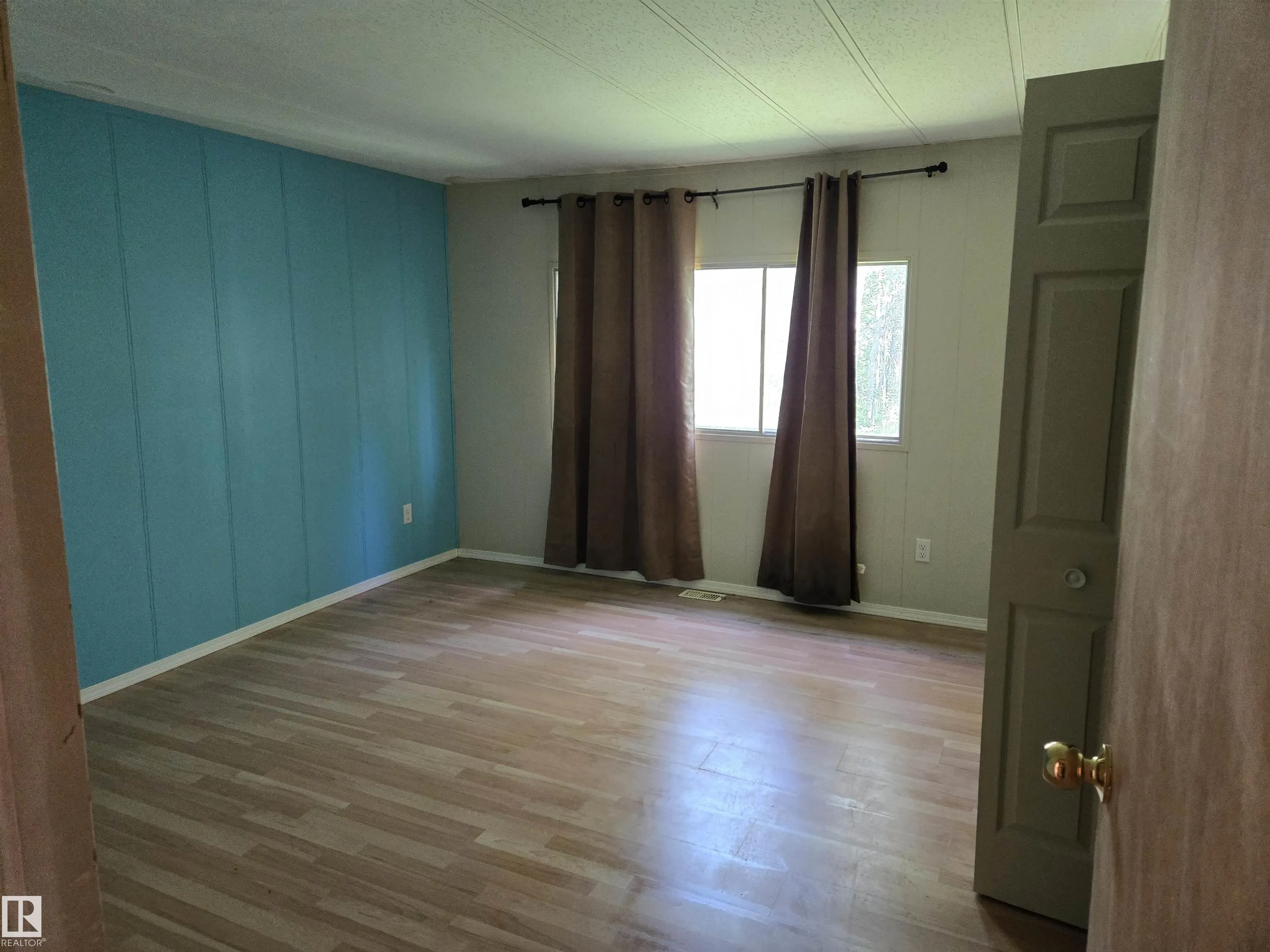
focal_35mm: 23
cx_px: 635
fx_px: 844
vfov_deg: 58.9
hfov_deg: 73.9
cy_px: 476
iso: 640
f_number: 1.8
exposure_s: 1/120
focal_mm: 5.4
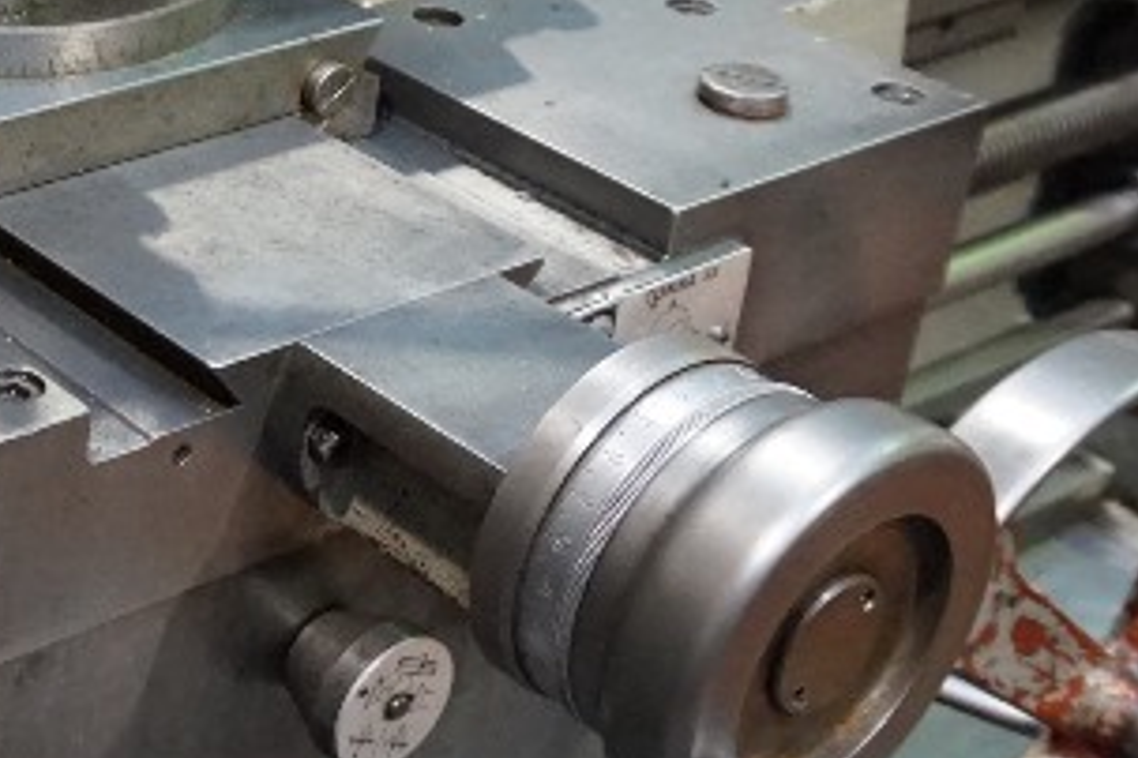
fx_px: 2560
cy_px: 197
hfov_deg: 23.0
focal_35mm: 81
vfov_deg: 16.8
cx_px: -237
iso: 3200
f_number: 3.5
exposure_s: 1/50
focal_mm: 16
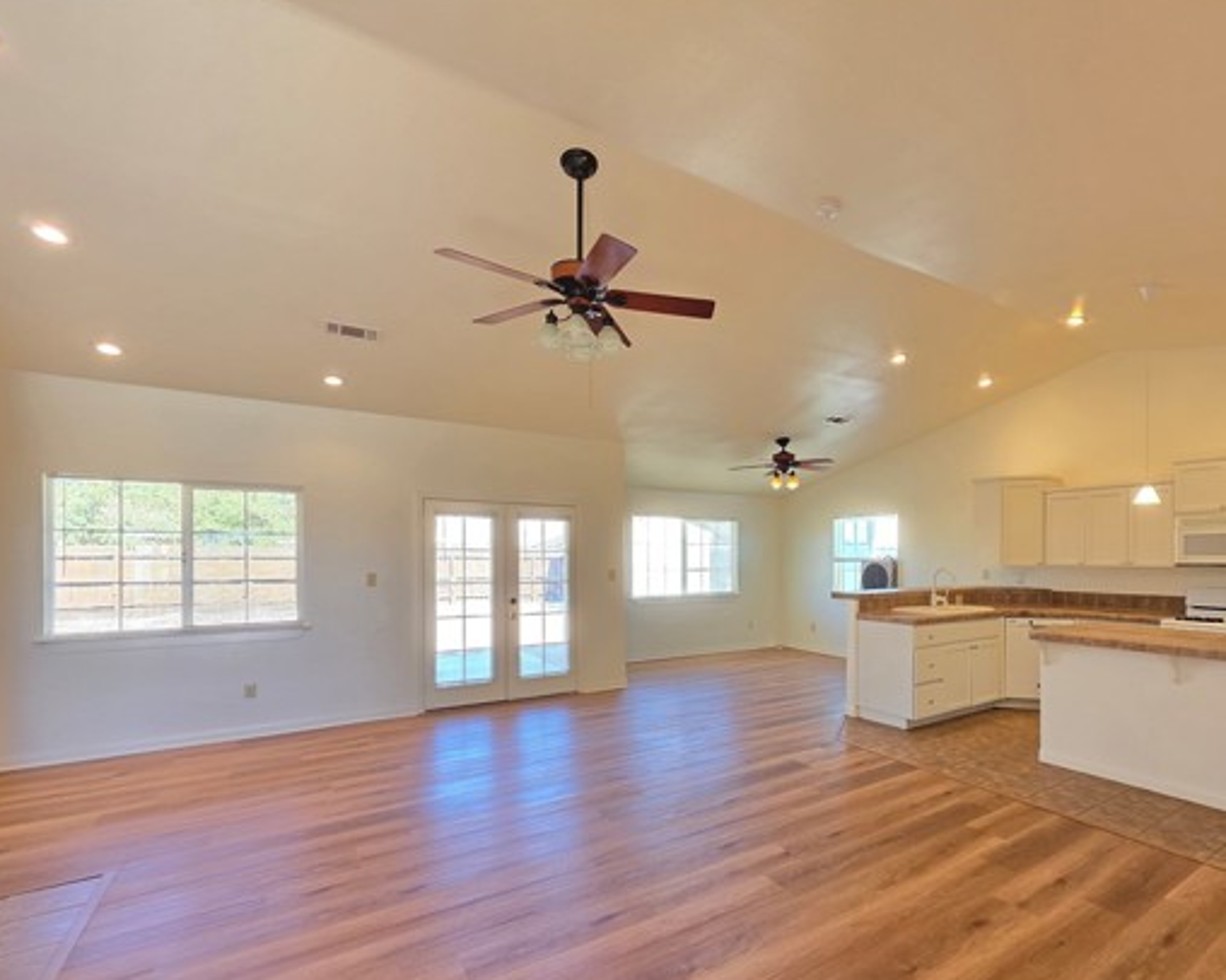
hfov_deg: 91.8
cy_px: 562
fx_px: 580
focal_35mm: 16
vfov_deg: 79.8
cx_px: 743
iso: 100
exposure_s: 1/120
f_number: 1.9
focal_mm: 2.2
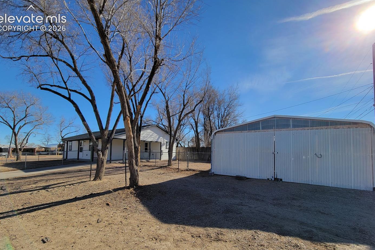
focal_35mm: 14
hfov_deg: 104.3
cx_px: 187
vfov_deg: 80.7
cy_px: 143
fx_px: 146
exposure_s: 1/1580
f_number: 2.2
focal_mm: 2.2
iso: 50
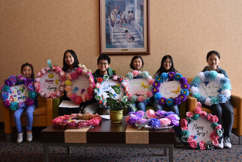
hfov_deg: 53.1
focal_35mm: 36
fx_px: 242
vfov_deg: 36.9
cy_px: 81
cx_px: 121
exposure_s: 1/80
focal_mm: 24
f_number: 4.5
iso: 400
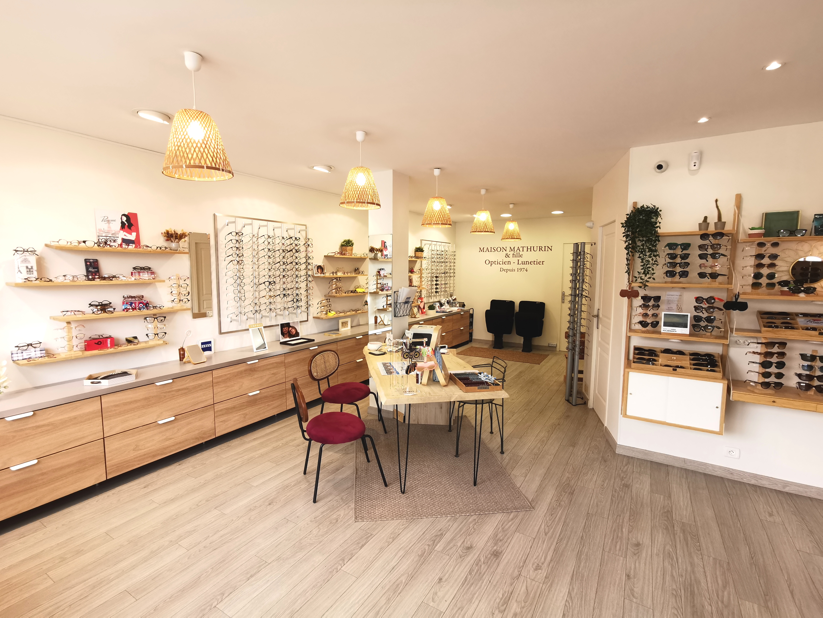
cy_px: 309
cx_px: 412
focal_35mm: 17
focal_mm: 2.26
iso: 64
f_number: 2.2
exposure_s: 1/50
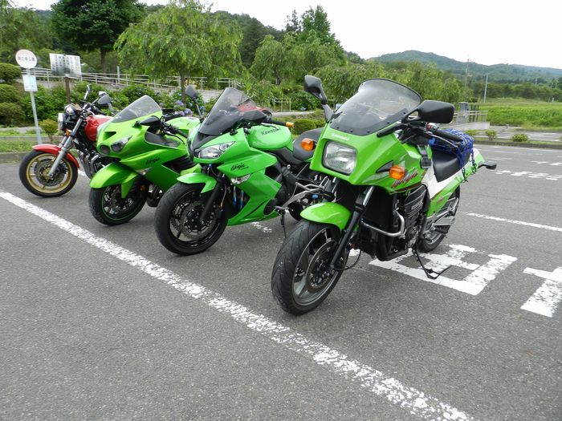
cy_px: 210
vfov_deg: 54.9
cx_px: 281
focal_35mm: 25
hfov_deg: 69.4
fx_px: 406
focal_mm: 4.5
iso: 160
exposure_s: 1/320
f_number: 3.5
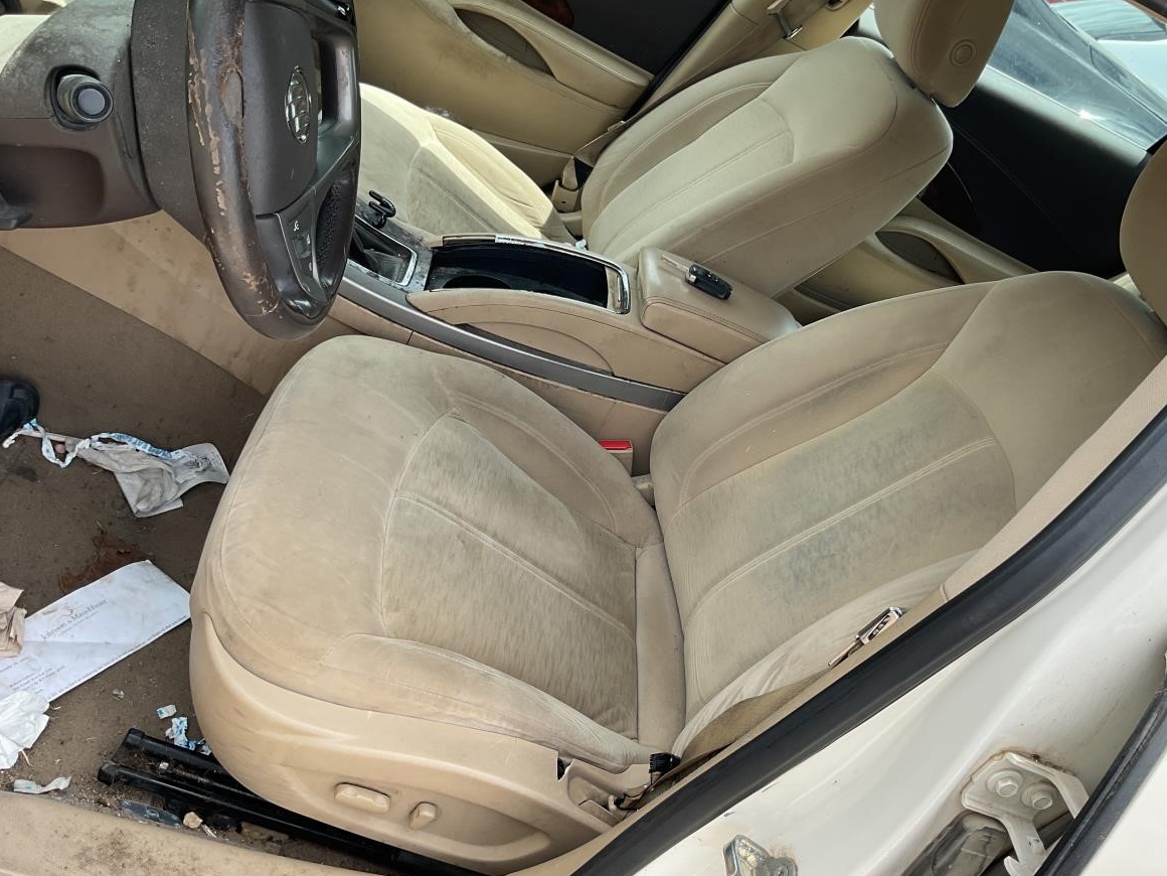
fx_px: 1079
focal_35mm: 32
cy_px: 413
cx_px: 624
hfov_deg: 56.8
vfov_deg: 44.1
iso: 16
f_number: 1.8
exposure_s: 1/465
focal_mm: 3
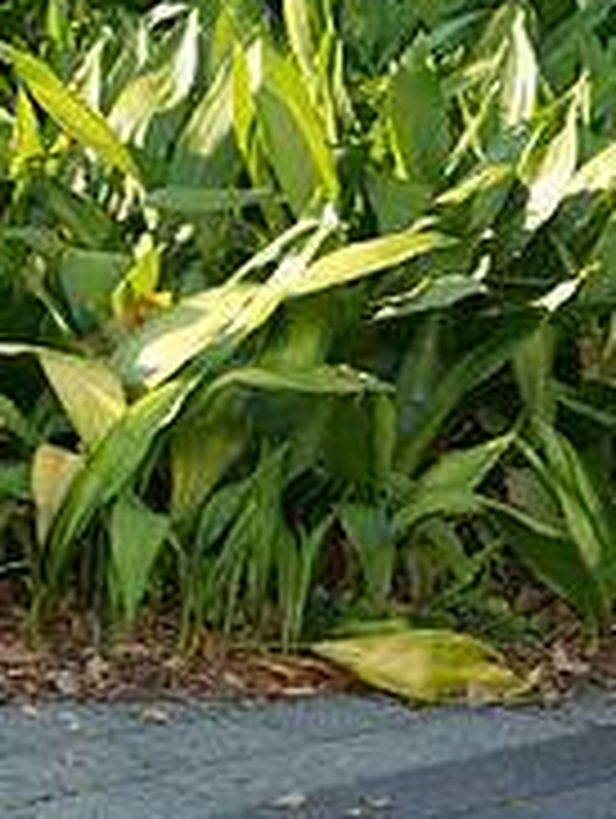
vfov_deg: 9.2
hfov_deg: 6.8
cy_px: 81
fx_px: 5066
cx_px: 1016
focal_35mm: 214
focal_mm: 70
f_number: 5
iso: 200
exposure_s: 1/80
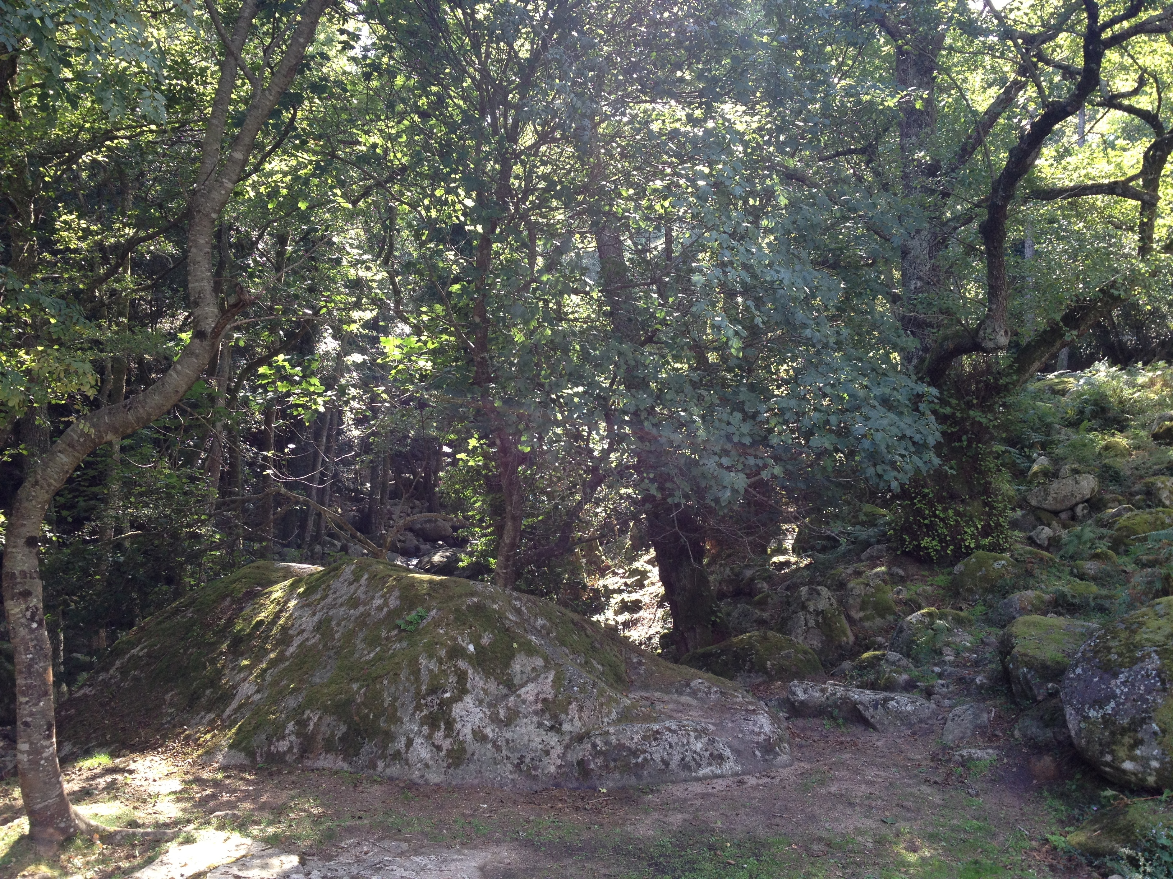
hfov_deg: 52.6
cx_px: 586
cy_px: 440
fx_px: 1186
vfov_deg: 40.7
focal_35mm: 35
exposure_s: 1/120
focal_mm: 4.28
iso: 100
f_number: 2.4
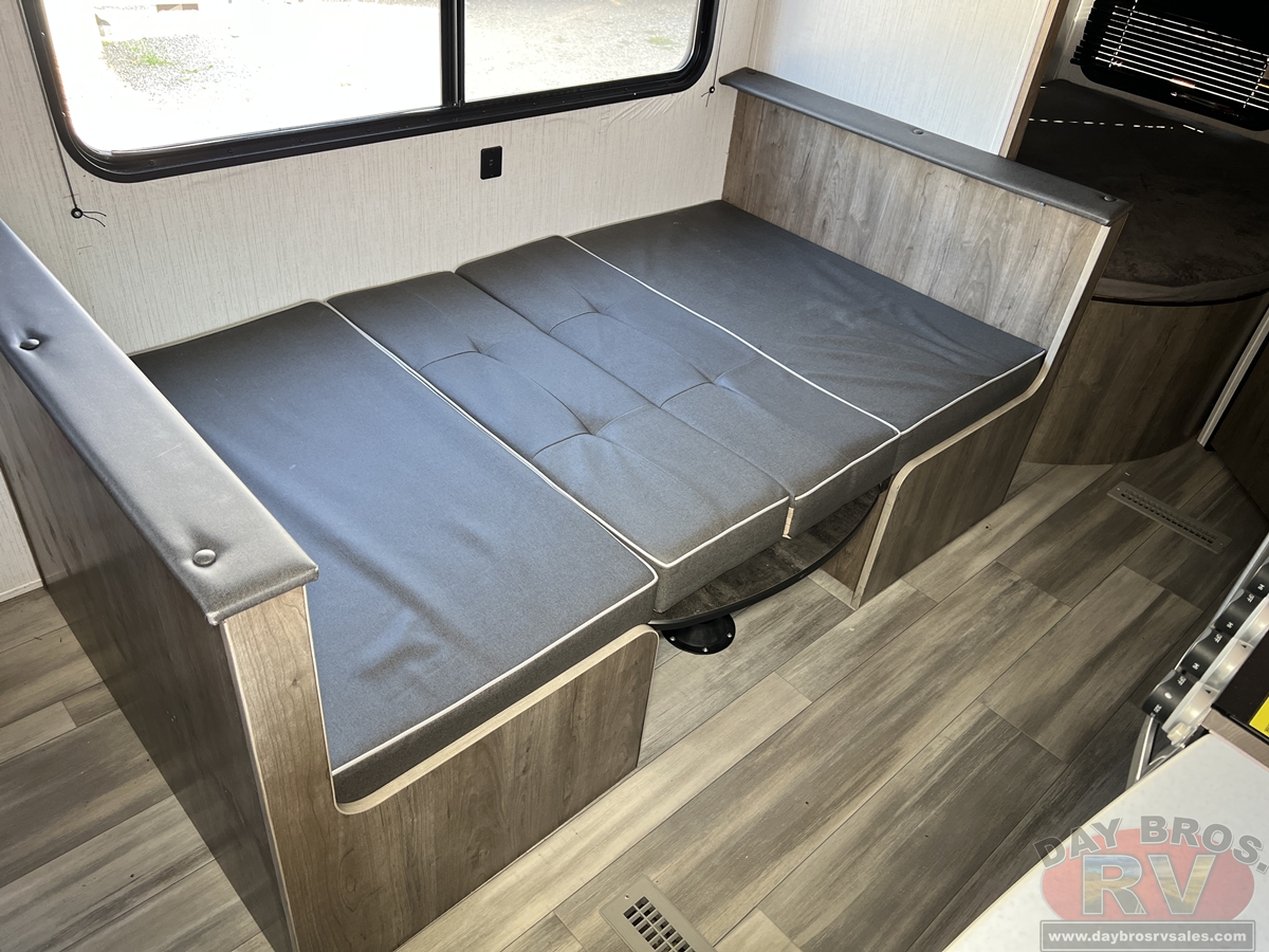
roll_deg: -6.8
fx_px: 953
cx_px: 634
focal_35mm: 26
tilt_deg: -37.5
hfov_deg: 67.3
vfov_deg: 53.1
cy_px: 476
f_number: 1.5
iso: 125
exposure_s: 1/121
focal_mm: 5.7
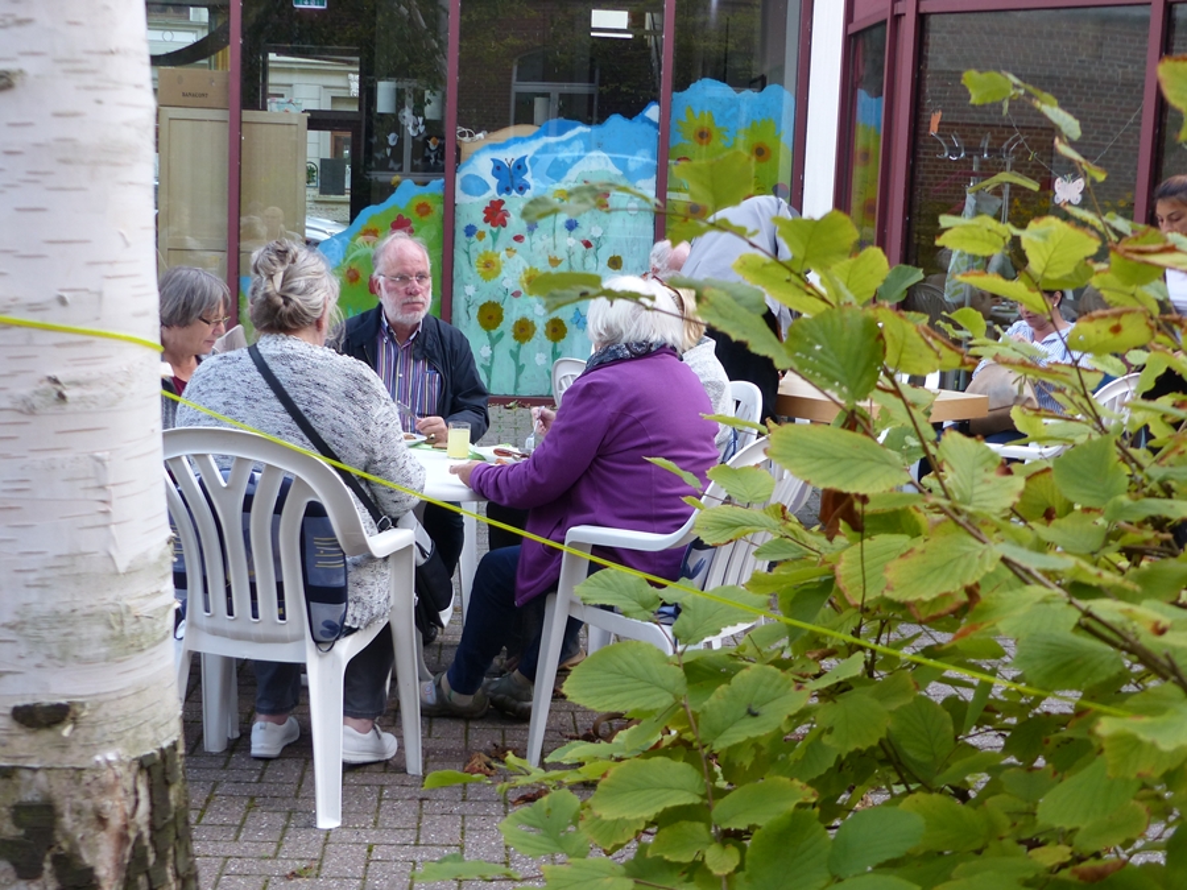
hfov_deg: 38.9
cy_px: 445
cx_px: 594
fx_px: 1680
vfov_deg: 29.7
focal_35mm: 49
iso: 125
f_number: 2.8
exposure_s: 1/60
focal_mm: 8.4
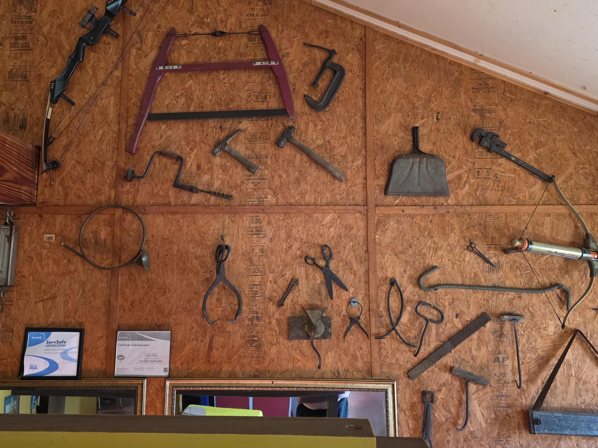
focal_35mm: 32
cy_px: 190
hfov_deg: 56.7
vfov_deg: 44.0
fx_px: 553
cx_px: 274
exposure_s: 1/120
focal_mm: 6.25
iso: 640
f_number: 1.7
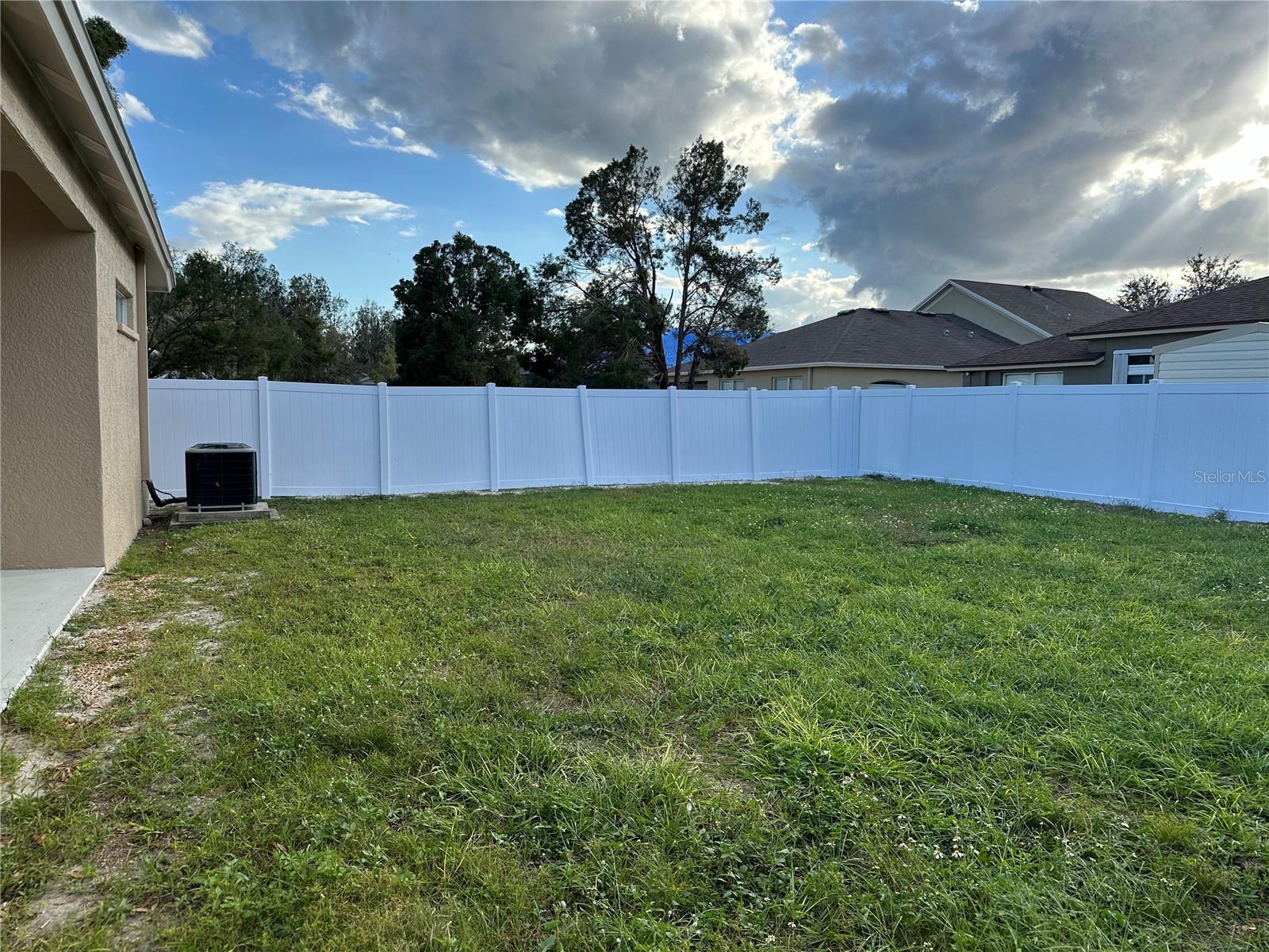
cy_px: 476
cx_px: 634
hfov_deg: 71.6
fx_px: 880
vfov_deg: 56.8
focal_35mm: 24
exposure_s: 1/2110
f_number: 1.78
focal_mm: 6.86
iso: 80
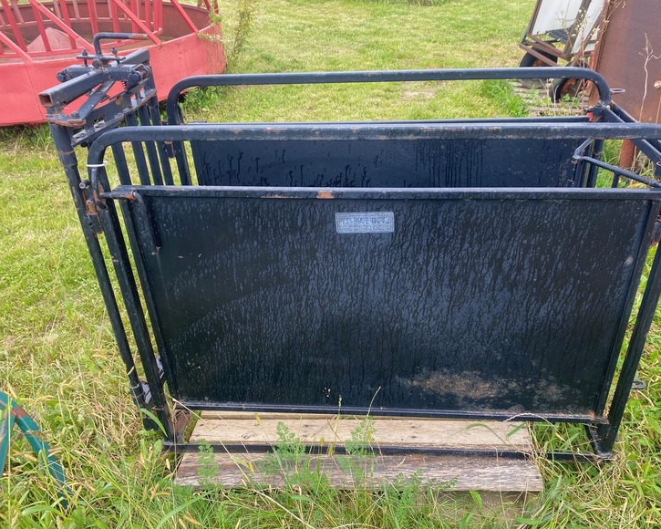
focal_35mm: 28
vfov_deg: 51.5
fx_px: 548
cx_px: 360
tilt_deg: -34.0
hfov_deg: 62.1
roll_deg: -0.8
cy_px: 261
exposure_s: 1/122
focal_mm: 4.25
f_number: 1.8
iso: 32
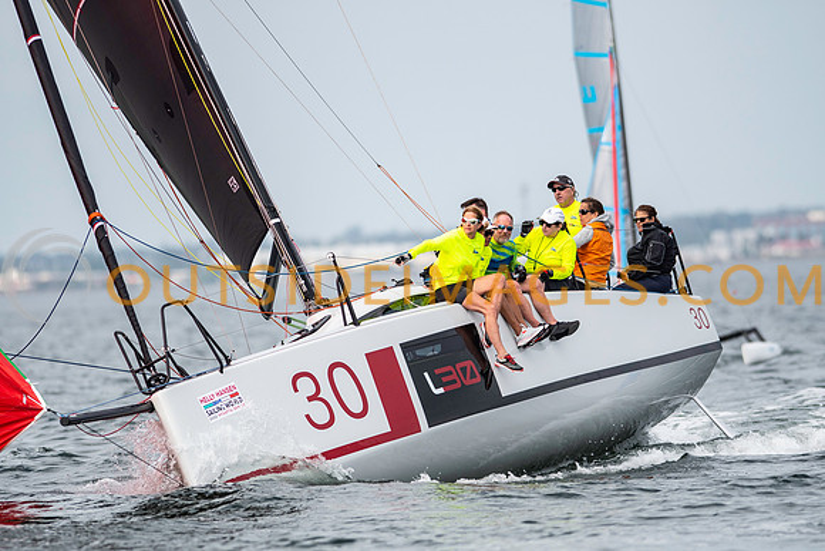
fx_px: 10314
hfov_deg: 4.6
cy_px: 276
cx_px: 412
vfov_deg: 3.1
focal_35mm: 450
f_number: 4
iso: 200
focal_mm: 300
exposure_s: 1/2500
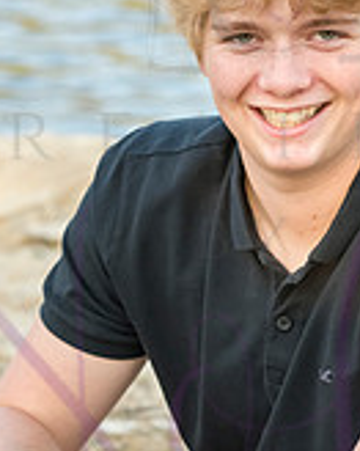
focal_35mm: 270
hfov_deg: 5.7
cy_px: 234
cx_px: 280
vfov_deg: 7.2
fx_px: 3599
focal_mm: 105
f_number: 5.6
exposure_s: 1/640
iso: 800
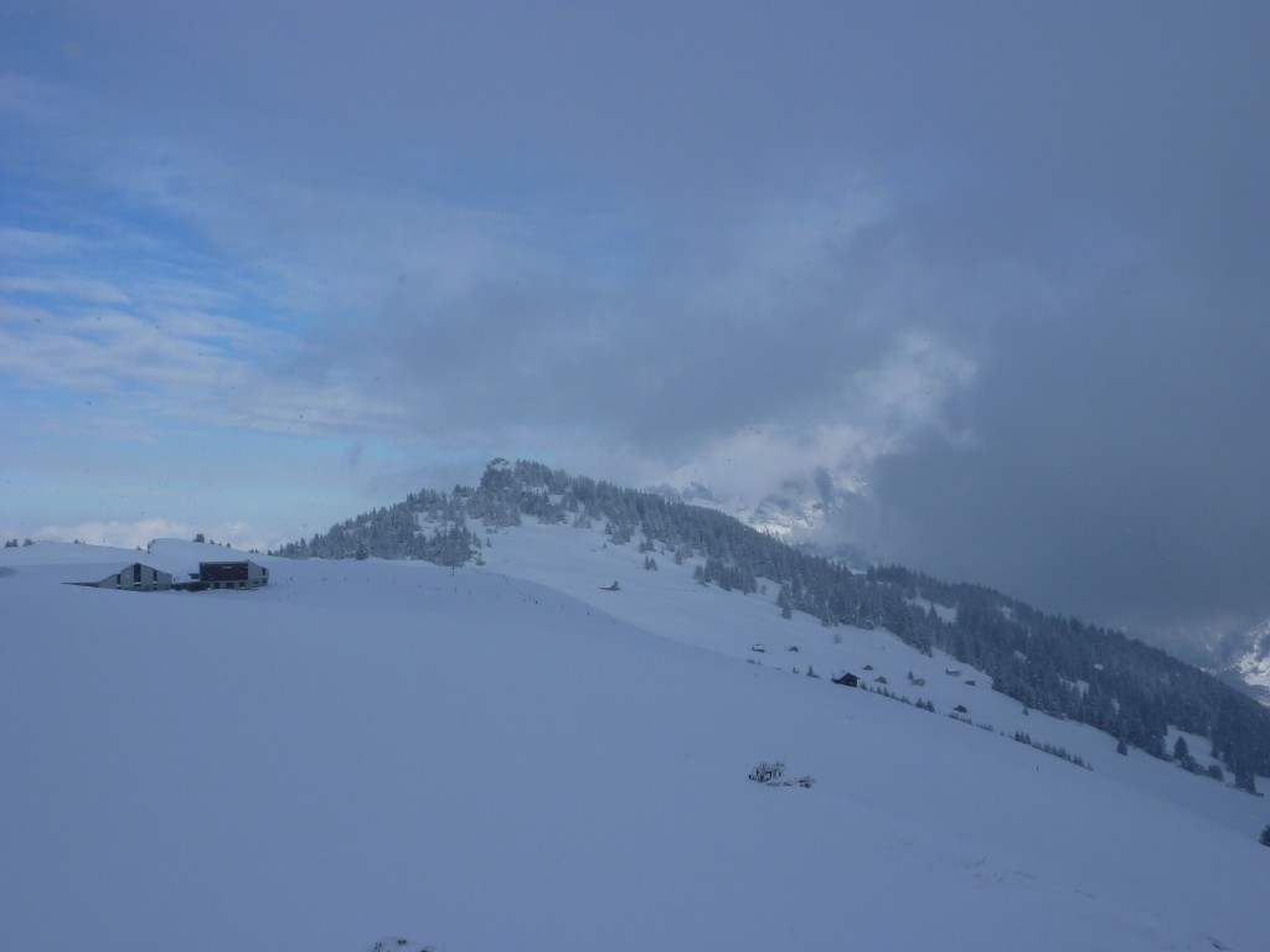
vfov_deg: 40.7
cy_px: 476
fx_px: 1284
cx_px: 635
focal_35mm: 35
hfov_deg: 52.6
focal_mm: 5.7
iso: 80
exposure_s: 1/800
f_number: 5.6
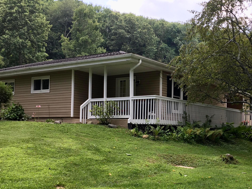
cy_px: 121
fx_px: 335
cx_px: 181
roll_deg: -1.9
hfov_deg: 40.4
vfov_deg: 31.3
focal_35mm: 46
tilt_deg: +2.9
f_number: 2.2
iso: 25
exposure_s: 1/279
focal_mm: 4.15
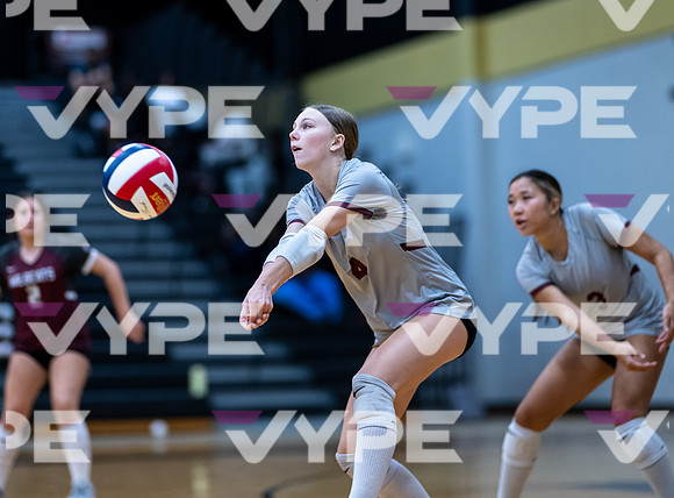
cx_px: 276
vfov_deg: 12.2
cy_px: 170
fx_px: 2322
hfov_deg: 16.5
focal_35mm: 120
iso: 1250
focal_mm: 85
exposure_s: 1/2000
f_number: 1.2
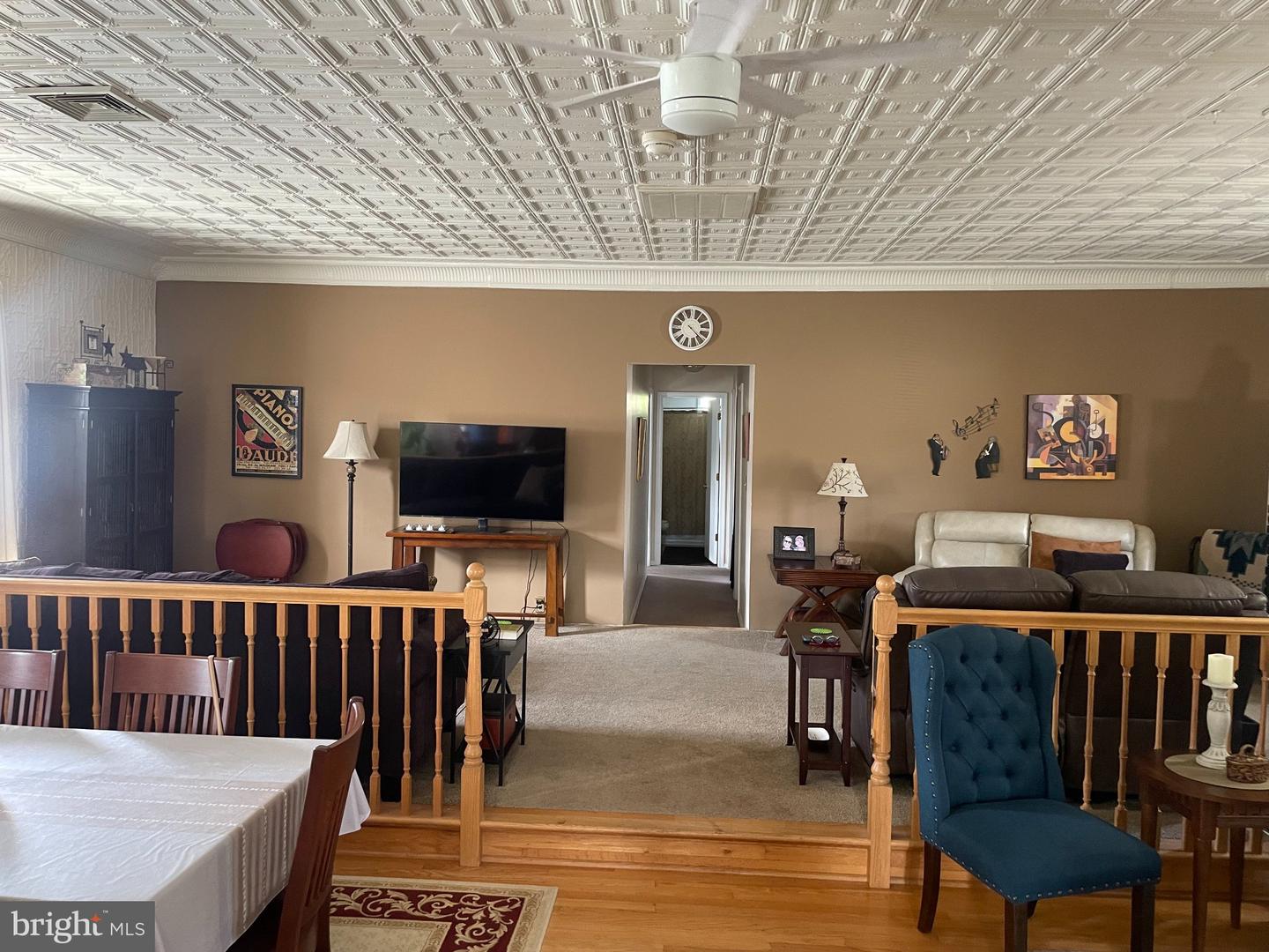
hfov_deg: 67.3
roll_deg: -0.6
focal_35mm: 26
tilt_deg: -2.6
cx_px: 634
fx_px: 953
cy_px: 476
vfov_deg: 53.1
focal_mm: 4.2
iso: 320
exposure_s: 1/60
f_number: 1.6
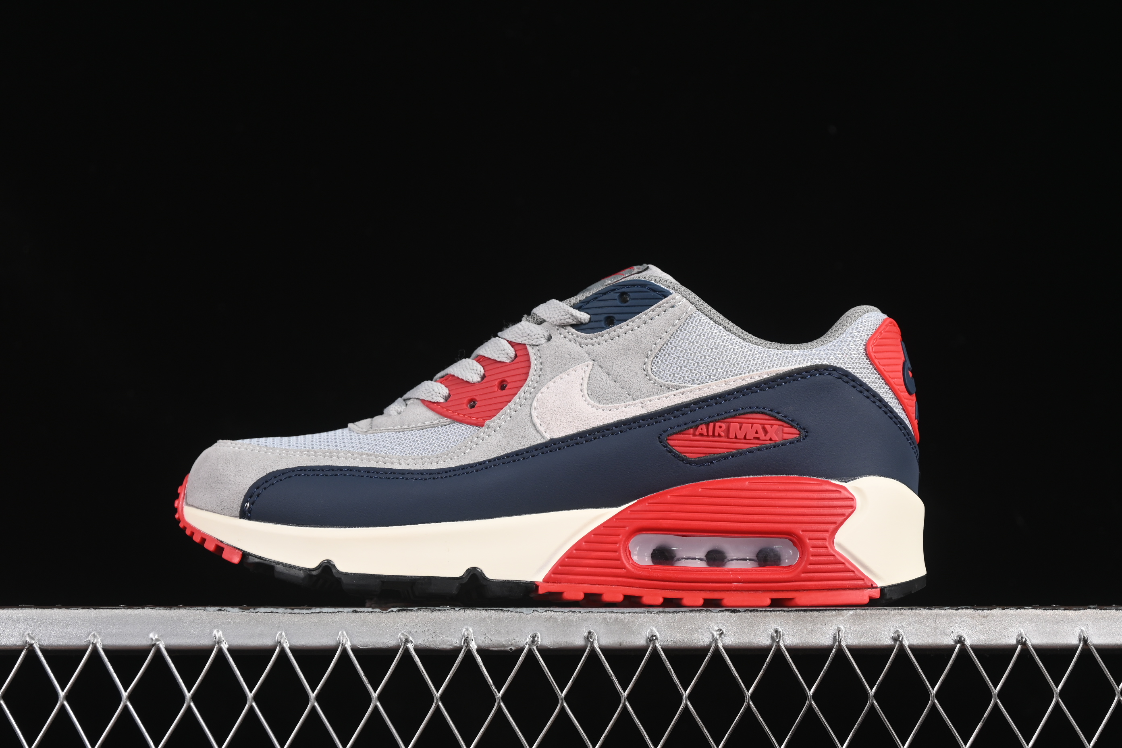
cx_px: 561
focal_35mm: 75
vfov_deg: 18.2
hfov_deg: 27.0
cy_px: 374
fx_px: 2337
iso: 160
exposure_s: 1/60
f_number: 7.1
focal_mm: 50
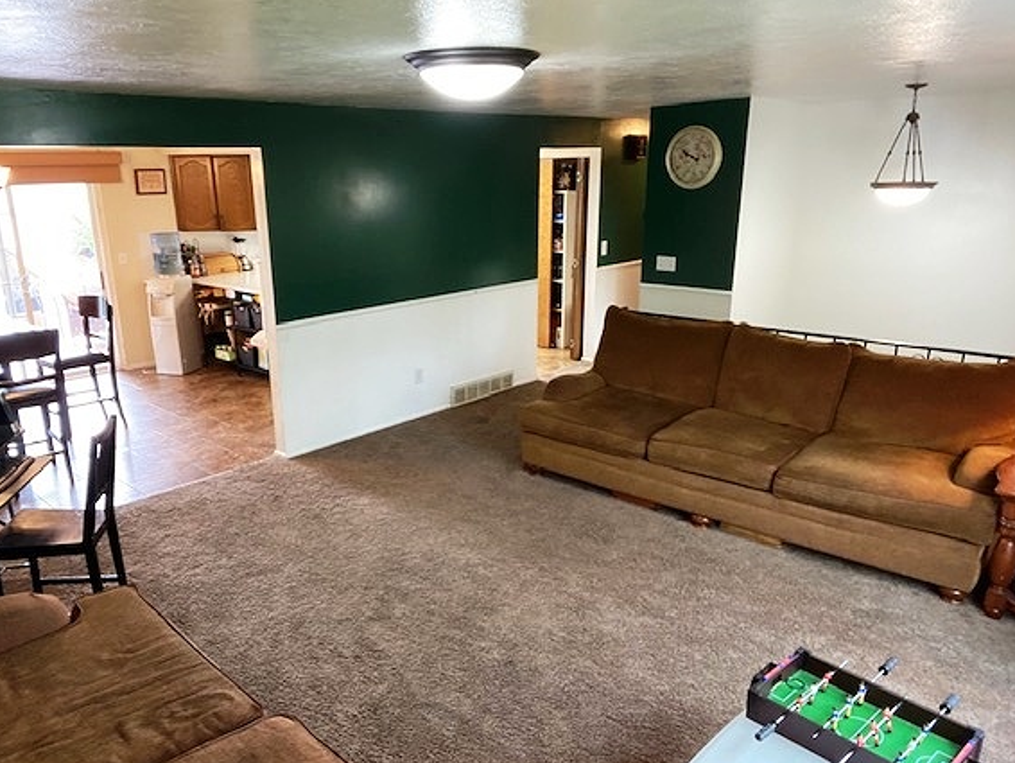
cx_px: 448
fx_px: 763
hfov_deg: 67.1
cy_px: 395
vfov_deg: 53.1
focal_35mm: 26
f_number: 2.2
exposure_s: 1/30
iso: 400
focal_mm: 2.71
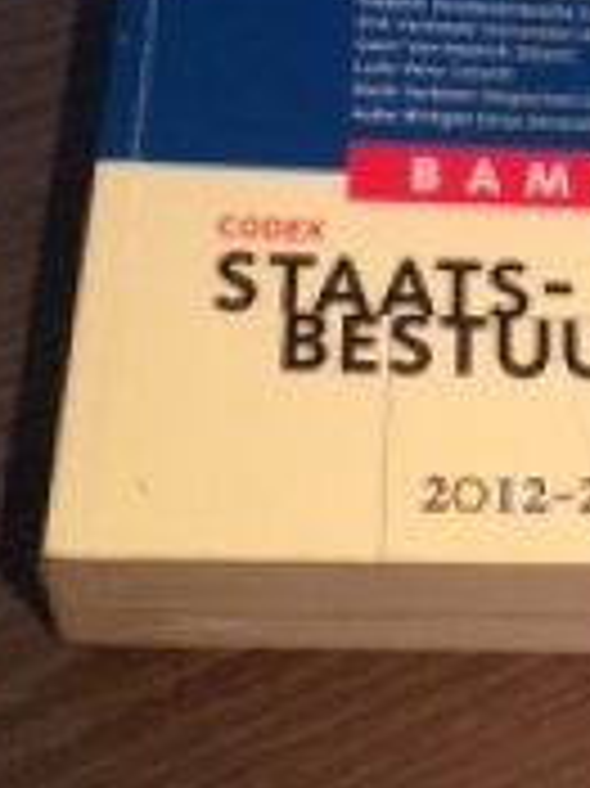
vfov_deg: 23.9
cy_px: 113
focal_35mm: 80
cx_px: 613
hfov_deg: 17.9
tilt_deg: -58.7
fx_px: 1820
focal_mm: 4.28
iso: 64
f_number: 2.4
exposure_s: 1/20
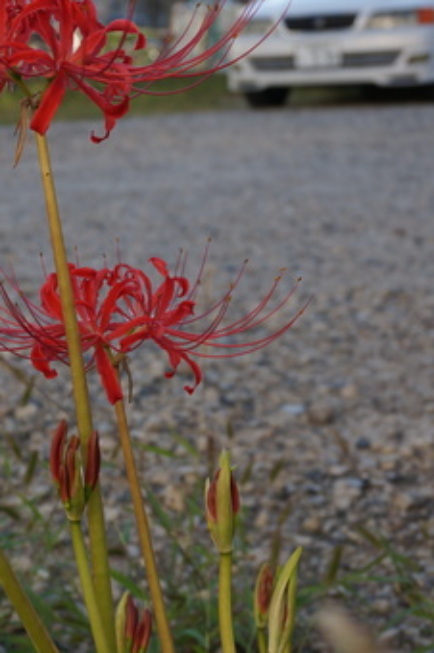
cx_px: 103
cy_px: 419
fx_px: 1631
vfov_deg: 22.6
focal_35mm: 90
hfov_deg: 15.1
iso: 100
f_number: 7.1
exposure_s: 1/100
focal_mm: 34
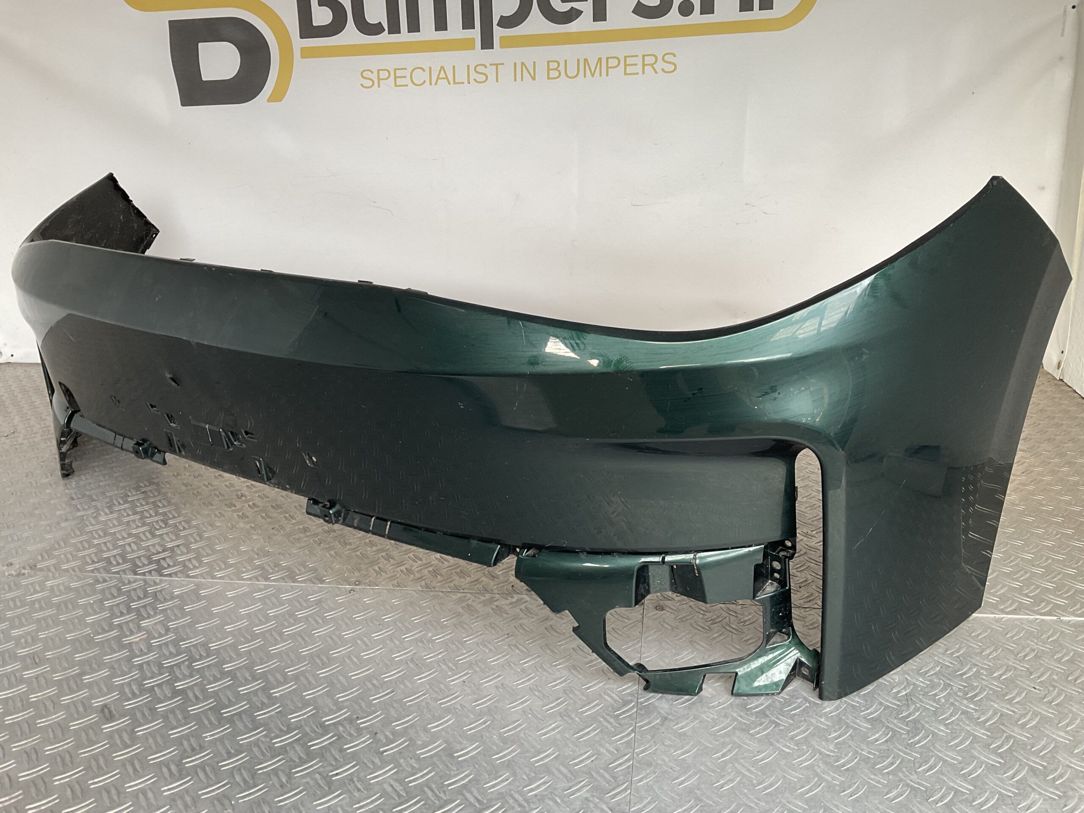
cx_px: 542
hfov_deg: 61.7
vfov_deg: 48.2
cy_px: 406
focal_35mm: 29
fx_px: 908
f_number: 1.8
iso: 50
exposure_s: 1/120
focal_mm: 3
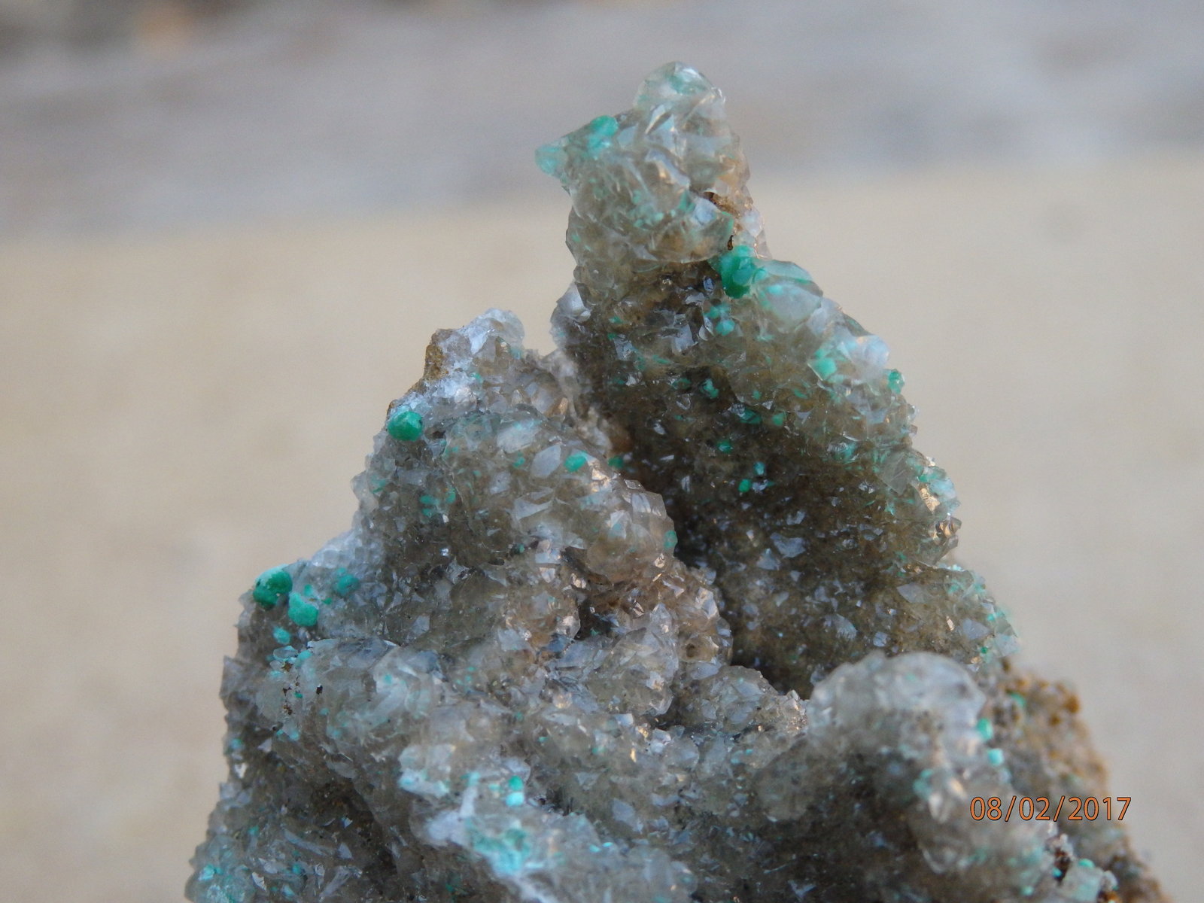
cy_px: 452
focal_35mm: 66
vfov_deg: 22.3
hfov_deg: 29.4
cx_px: 602
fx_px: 2296
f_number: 4.4
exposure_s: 1/100
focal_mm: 11.9
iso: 500
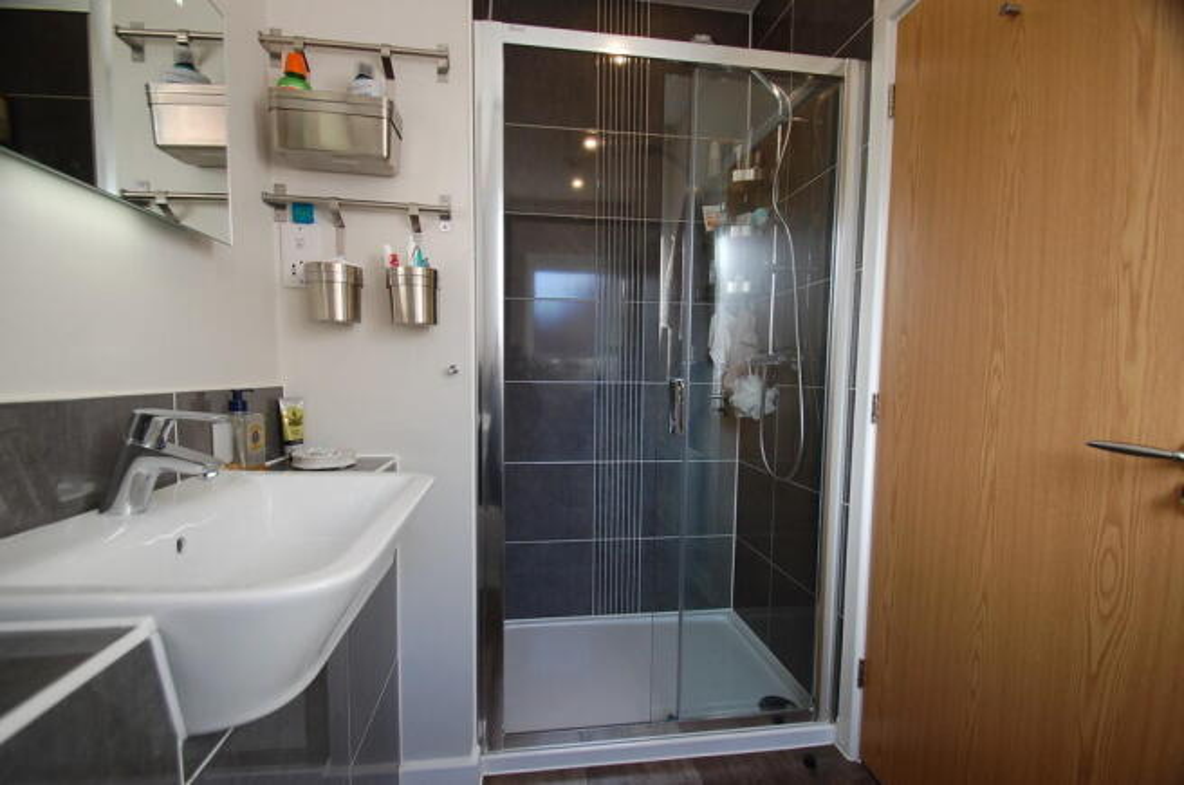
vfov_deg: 77.1
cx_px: 592
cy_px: 392
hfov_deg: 100.5
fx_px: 492
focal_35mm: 15
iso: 400
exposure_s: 1/80
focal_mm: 10
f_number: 4.5
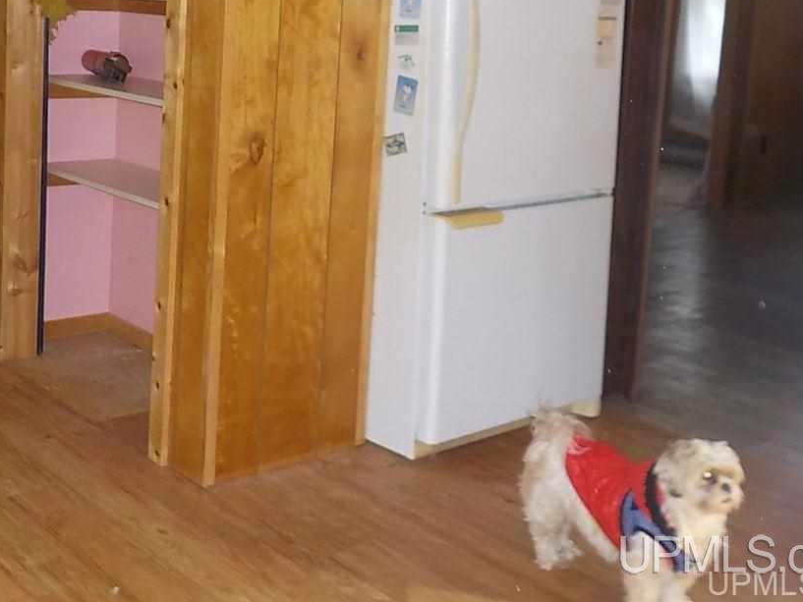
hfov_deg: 39.9
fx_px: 1090
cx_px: 262
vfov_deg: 30.2
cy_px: 132
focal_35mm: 47
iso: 220
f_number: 3.3
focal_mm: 4.1
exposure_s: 1/30
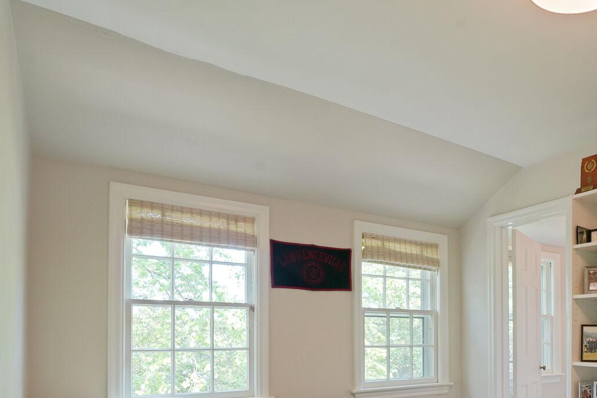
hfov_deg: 63.5
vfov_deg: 45.0
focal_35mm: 27
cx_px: 446
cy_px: 332
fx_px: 448
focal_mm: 16
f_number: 8
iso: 800
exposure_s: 1/20
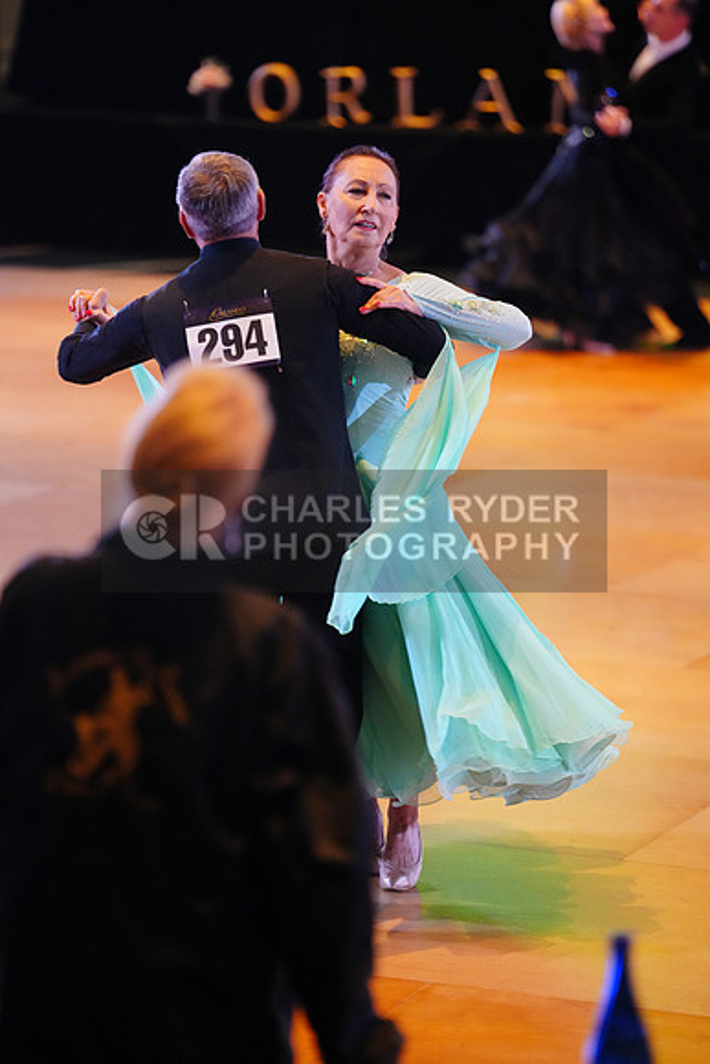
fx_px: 4582
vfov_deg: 13.2
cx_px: 355
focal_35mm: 155
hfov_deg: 8.9
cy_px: 532
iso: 5000
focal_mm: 155
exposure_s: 1/400
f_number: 2.8
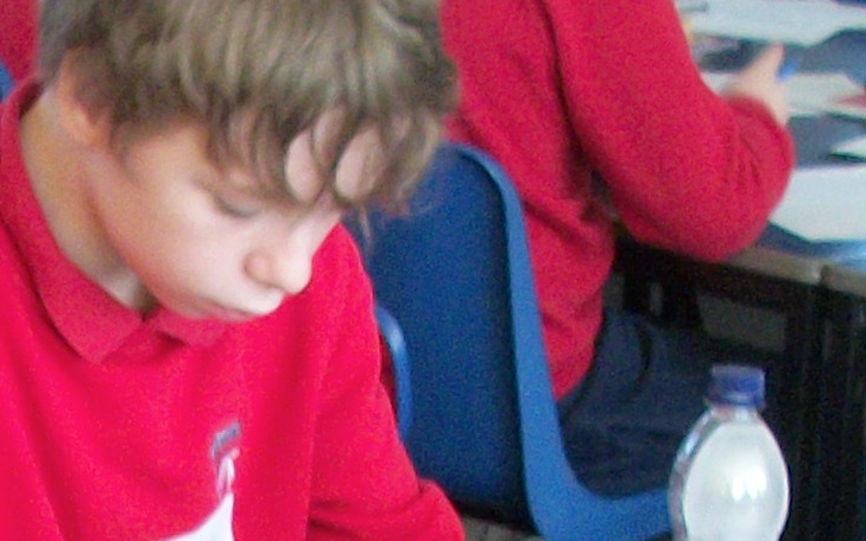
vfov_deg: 6.8
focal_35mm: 186
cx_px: -306
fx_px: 4391
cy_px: 1173
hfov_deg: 11.0
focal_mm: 5.7
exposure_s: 1/30
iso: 119
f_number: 2.9
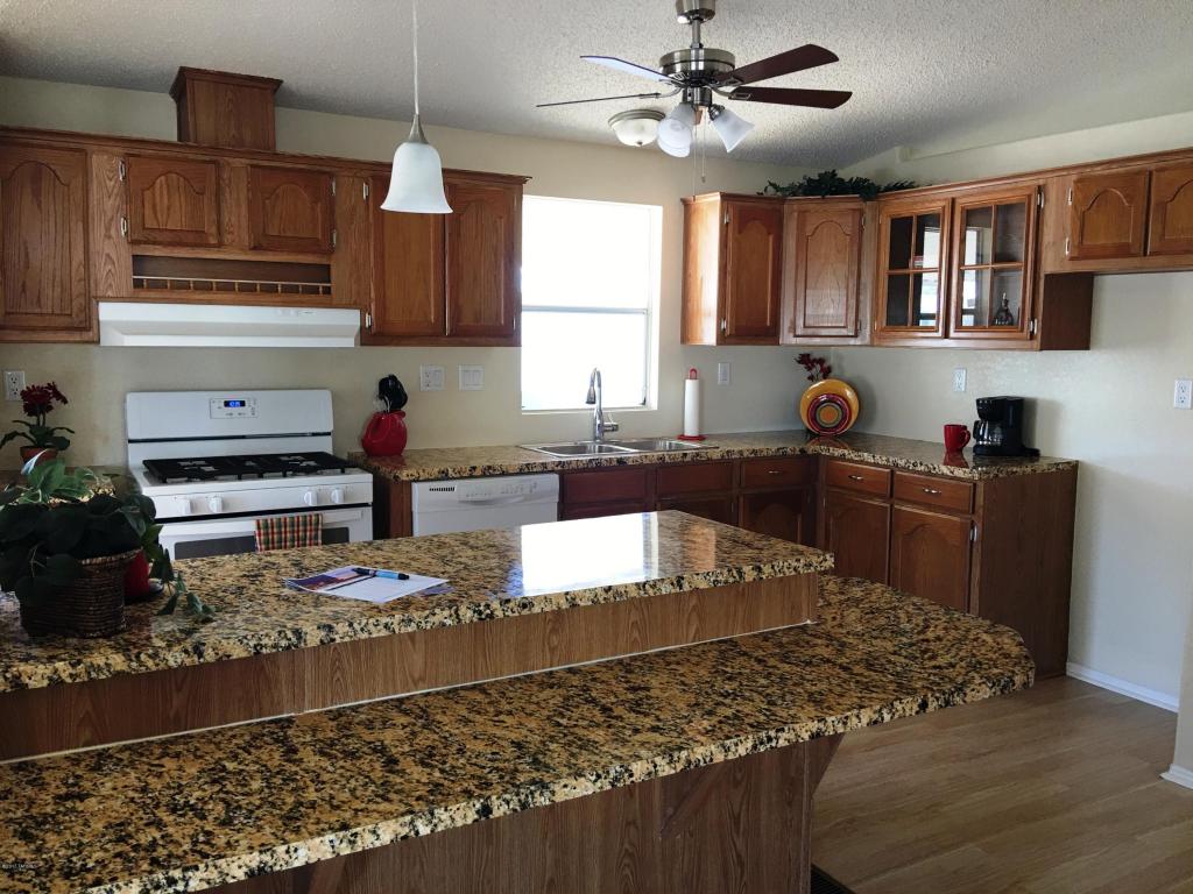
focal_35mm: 29
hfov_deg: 61.7
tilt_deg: -5.9
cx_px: 596
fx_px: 999
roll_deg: -1.0
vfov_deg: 48.2
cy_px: 447
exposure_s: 1/15
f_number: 2.2
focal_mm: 4.15
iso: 25
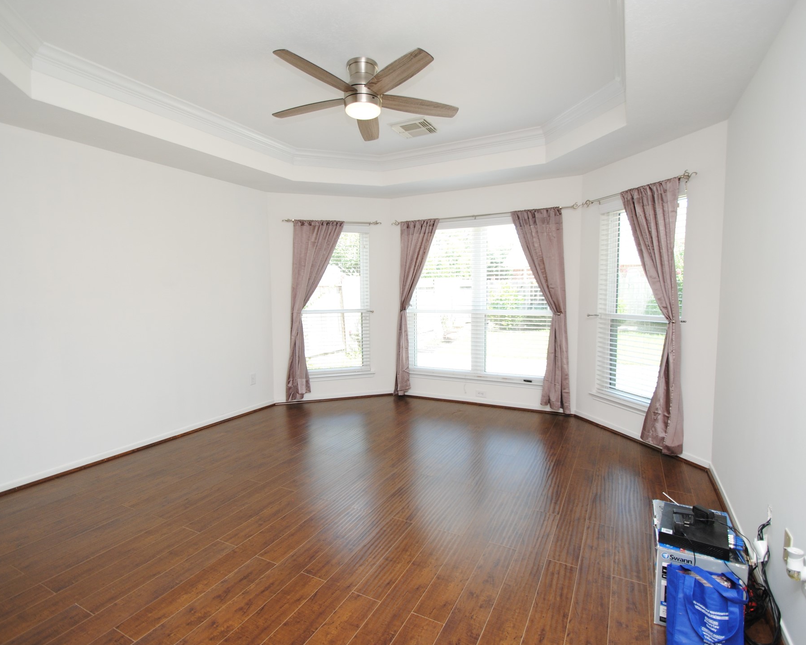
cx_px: 404
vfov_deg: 77.0
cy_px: 322
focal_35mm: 17
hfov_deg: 89.6
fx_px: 406
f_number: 4.5
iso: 200
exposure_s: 1/80
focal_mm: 10
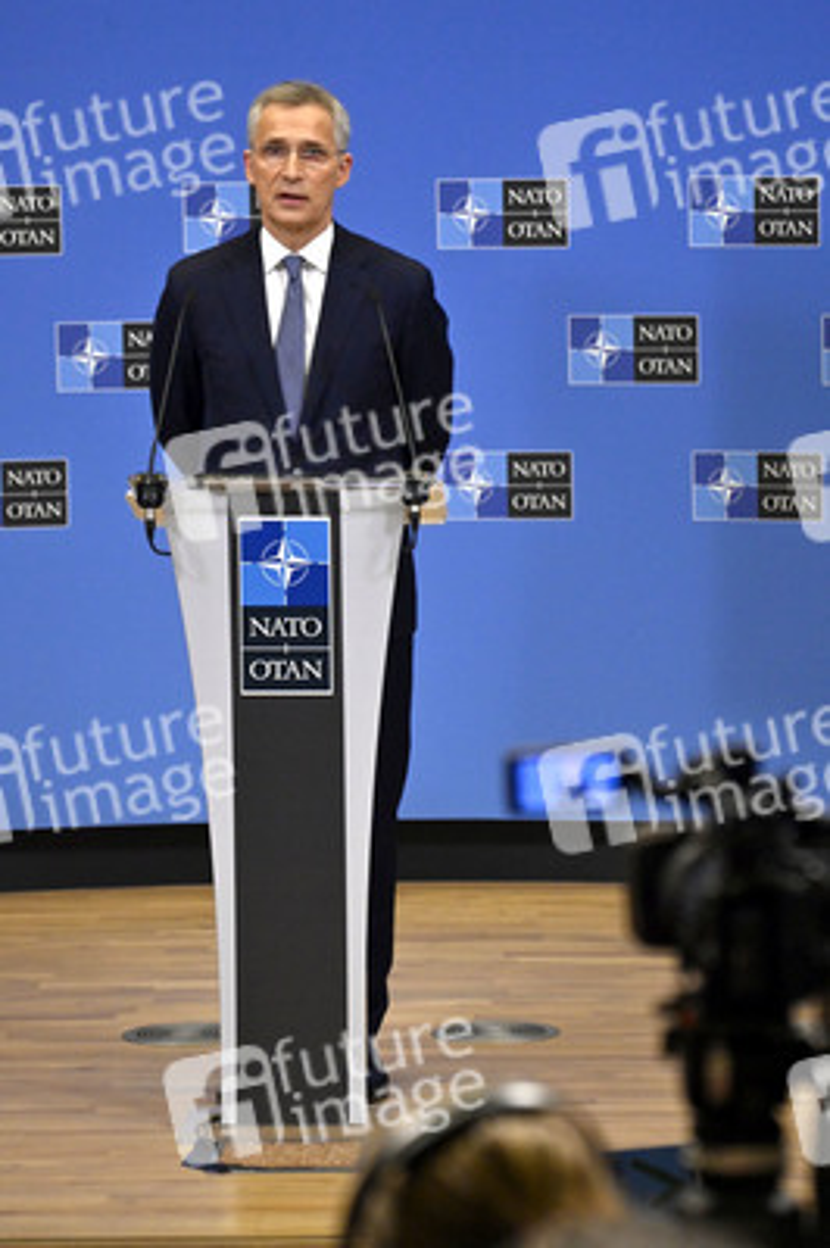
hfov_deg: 7.0
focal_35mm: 195
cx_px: 415
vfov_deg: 10.6
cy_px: 624
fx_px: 6755
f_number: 6
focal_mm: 195
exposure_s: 1/400
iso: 3200
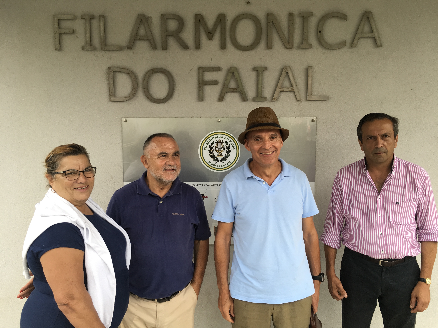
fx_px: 367
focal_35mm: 29
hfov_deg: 61.7
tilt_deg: -4.3
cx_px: 219
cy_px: 164
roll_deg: +0.5
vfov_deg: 48.2
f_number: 2.2
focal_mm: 4.15
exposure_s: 1/100
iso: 32
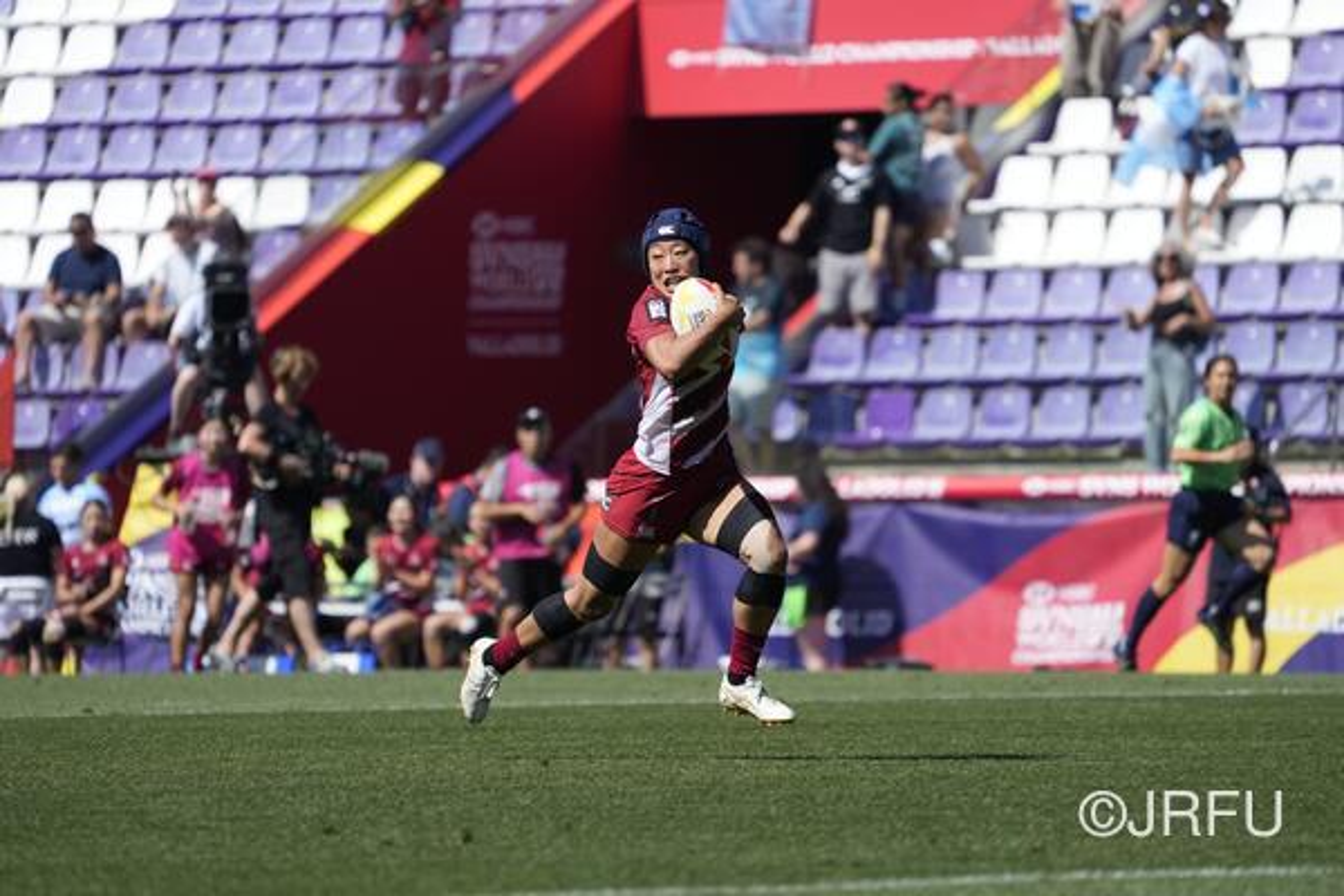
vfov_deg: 3.7
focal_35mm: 367
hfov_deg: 5.6
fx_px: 13700
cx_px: 672
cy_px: 448
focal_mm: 367
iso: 200
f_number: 5.6
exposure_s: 1/1000
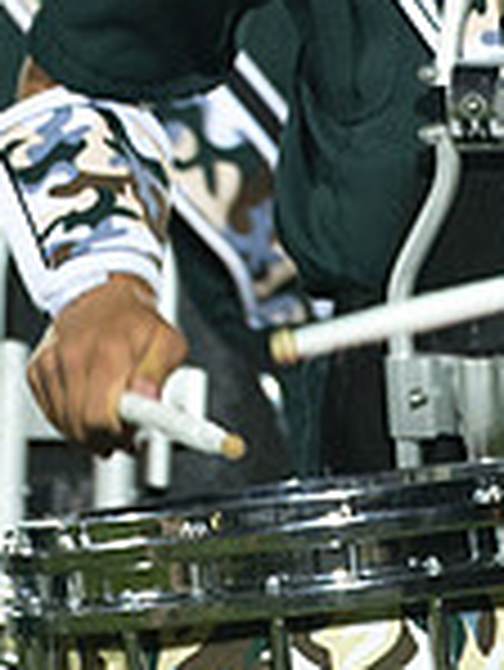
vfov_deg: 1.9
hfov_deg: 1.4
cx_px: 625
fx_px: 20471
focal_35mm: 1056
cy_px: 103
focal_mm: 145
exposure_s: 1/160
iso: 3600
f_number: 4.8
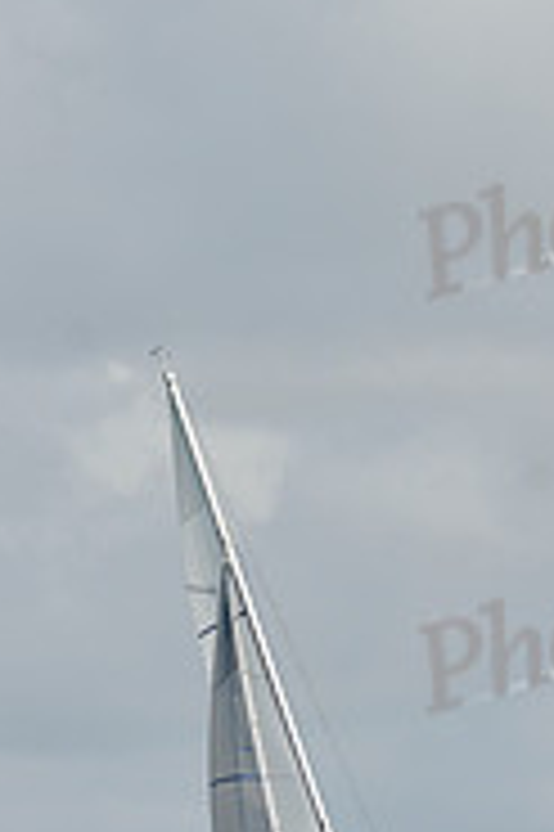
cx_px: 187
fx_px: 18130
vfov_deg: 2.6
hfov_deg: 1.8
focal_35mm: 784
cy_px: 895
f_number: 7.1
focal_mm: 250
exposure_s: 1/1600
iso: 280
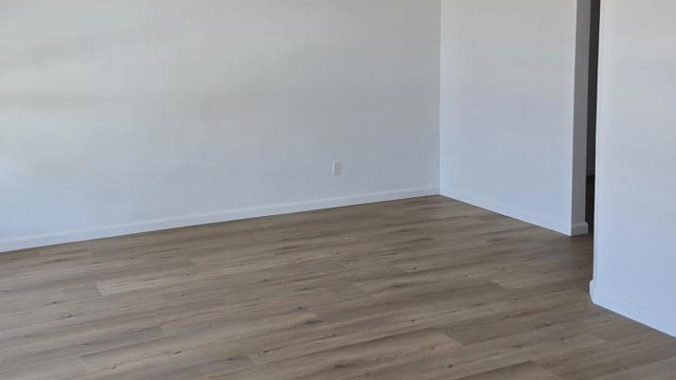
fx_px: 645
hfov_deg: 54.2
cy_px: 100
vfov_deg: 32.3
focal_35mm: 36
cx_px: 227
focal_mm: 5.4
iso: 64
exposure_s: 1/180
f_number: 1.8
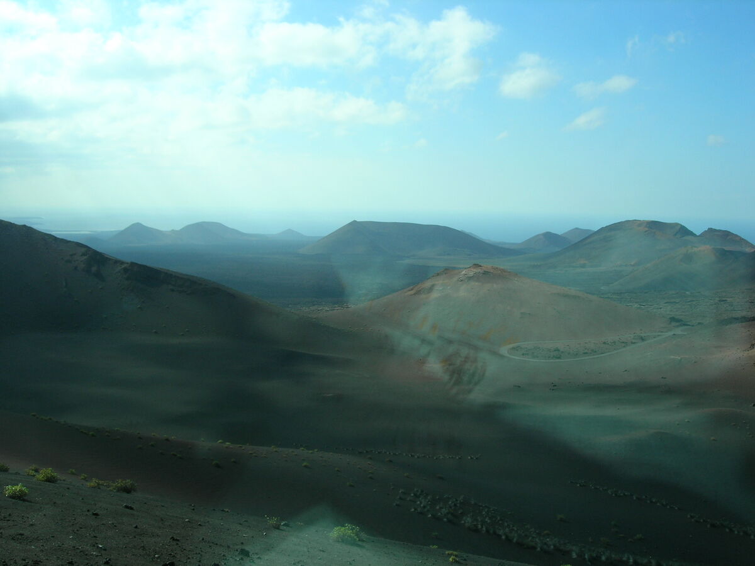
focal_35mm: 38
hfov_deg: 49.0
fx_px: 829
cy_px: 283
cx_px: 378
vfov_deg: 37.7
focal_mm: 7.8
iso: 64
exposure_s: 1/403
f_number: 4.8
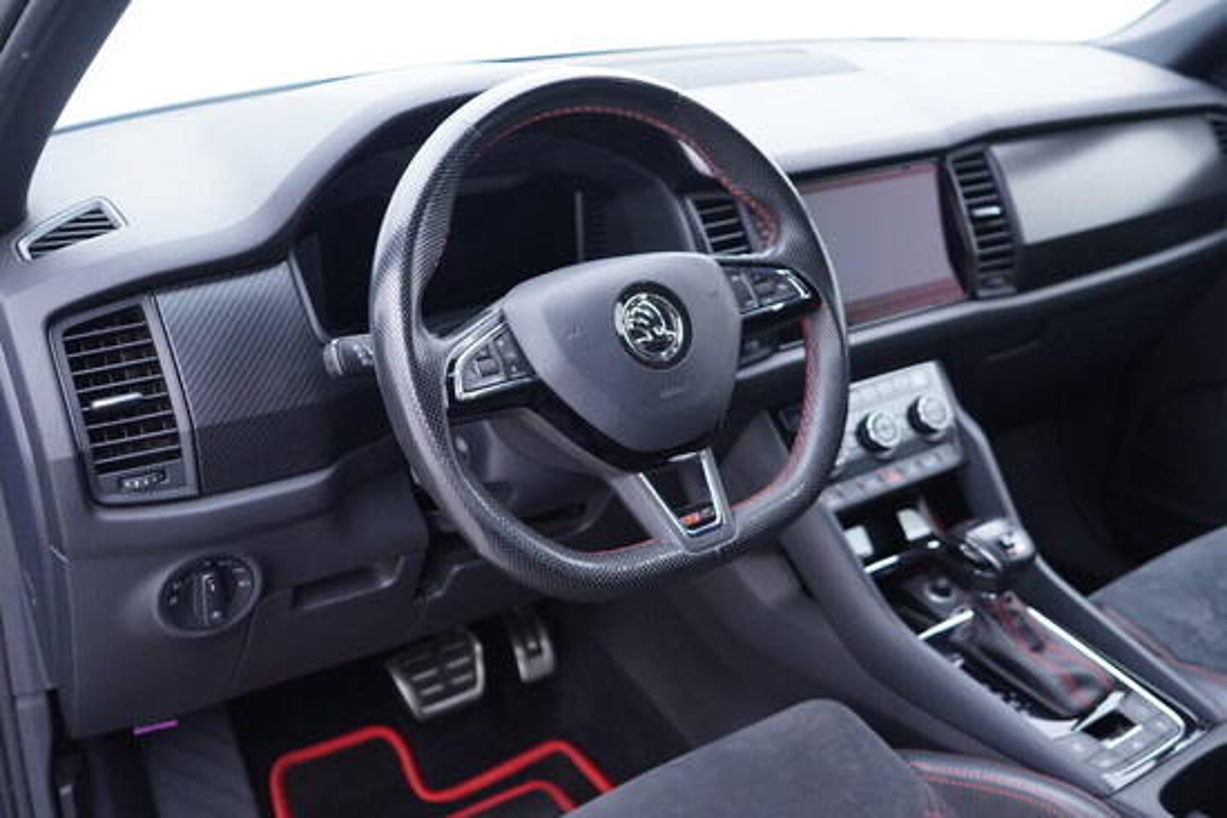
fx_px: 1227
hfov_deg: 53.1
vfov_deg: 36.9
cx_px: 614
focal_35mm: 36
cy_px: 409
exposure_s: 1/40
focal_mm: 24
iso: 400
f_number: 2.8
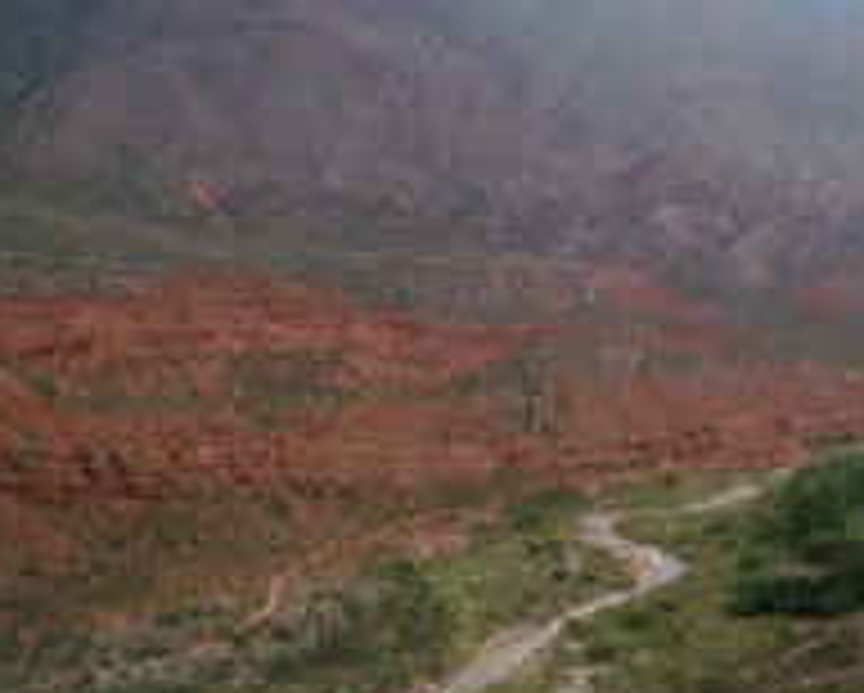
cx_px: 666
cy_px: 243
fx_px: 1817
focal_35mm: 71
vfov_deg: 21.5
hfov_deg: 26.3
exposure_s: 1/640
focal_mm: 6.3
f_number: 4.7
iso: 125
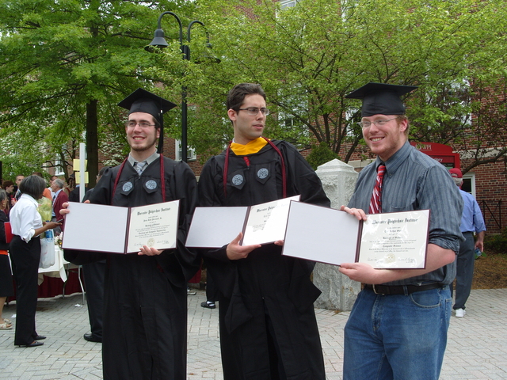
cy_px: 190
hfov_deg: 52.6
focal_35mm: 35
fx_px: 513
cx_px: 254
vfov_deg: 40.7
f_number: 4.4
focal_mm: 7.8
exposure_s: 1/250
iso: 80
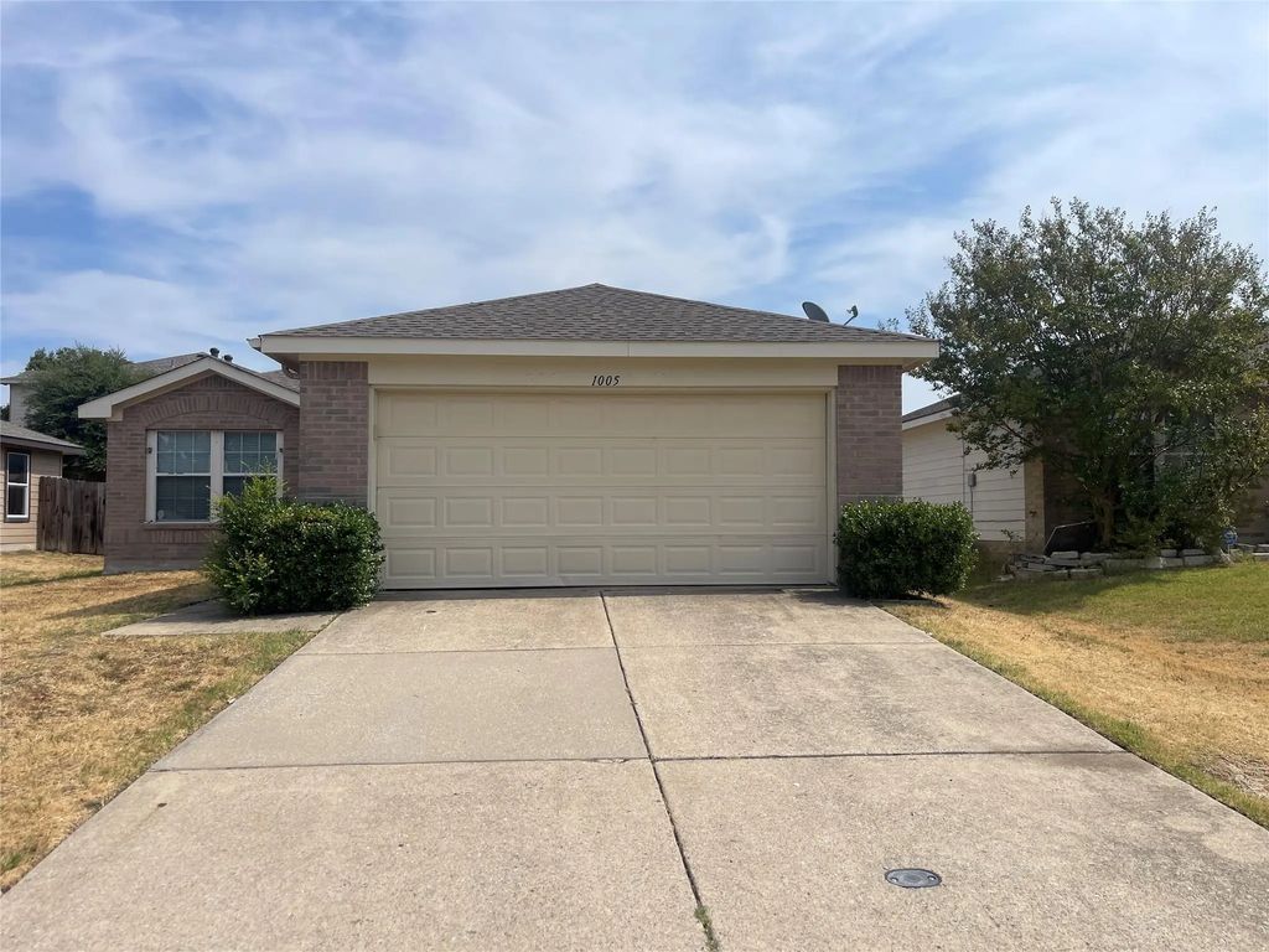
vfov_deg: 54.9
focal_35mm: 25
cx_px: 634
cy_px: 476
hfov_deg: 69.4
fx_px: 916
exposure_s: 1/6993
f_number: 1.6
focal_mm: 5.1
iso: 32
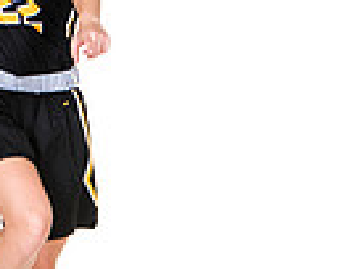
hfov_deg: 5.5
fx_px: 3723
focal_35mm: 359
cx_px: 63
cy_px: 245
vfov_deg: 4.1
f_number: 6.3
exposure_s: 1/160
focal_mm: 75
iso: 200
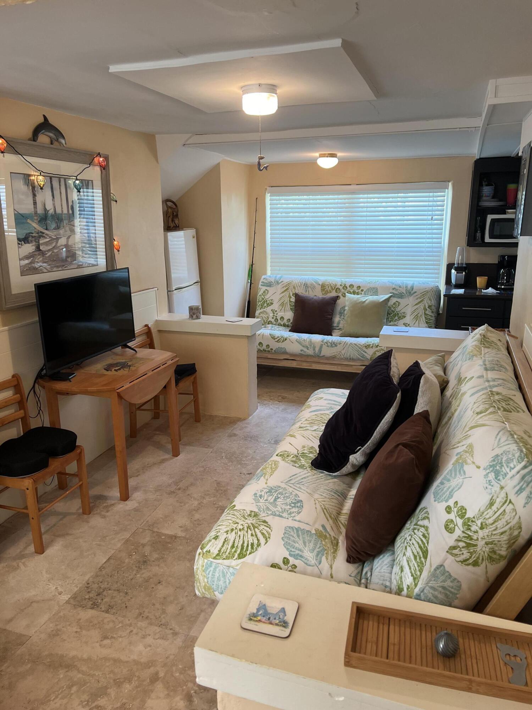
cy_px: 355
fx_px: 533
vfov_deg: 67.3
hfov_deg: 53.1
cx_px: 266
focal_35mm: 26
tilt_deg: -15.5
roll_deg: -0.3
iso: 125
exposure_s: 1/120
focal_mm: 5.7
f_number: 1.5
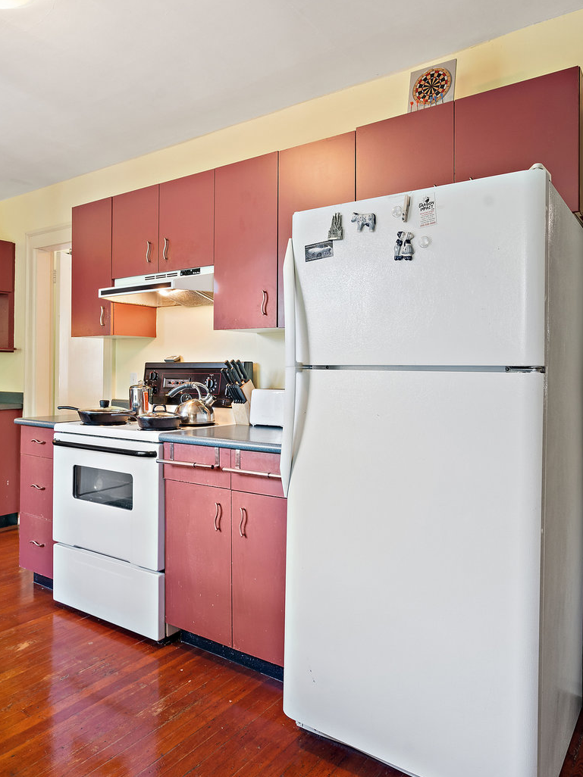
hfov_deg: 56.7
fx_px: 539
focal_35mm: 24
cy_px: 377
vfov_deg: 71.6
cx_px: 312
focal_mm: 16
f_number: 9
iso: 320
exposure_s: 2
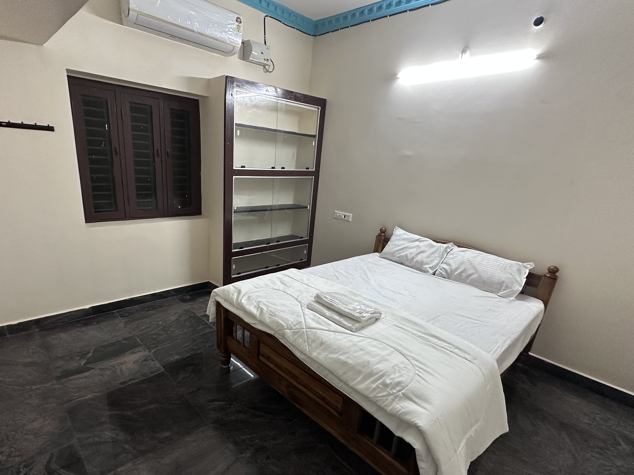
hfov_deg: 87.4
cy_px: 267
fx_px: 330
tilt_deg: -19.0
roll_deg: -4.0
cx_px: 282
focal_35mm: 18
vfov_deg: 71.3
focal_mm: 2.22
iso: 320
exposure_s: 1/50
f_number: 2.2
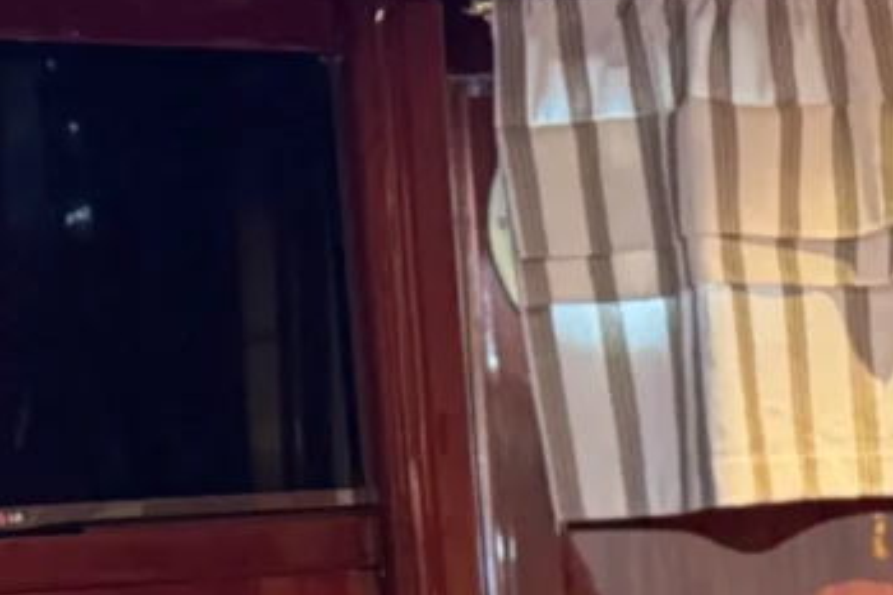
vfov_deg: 9.4
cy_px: 1129
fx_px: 3397
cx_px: 1385
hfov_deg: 13.9
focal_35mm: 137
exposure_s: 1/60
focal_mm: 6.76
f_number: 1.78
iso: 320
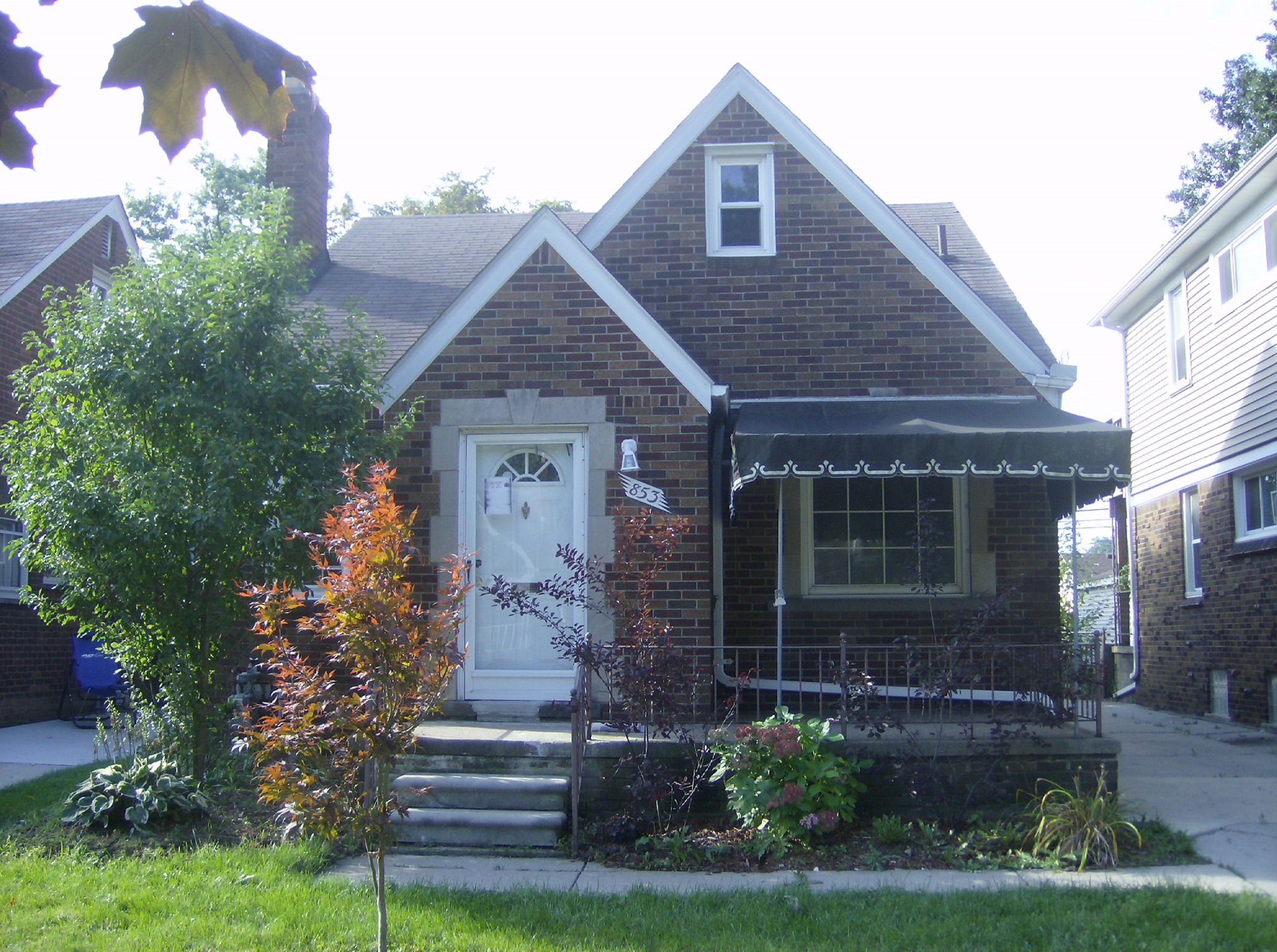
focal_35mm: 36
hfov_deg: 51.4
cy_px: 476
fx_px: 1326
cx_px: 638
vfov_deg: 39.5
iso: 100
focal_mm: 6
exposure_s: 1/245
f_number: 2.8
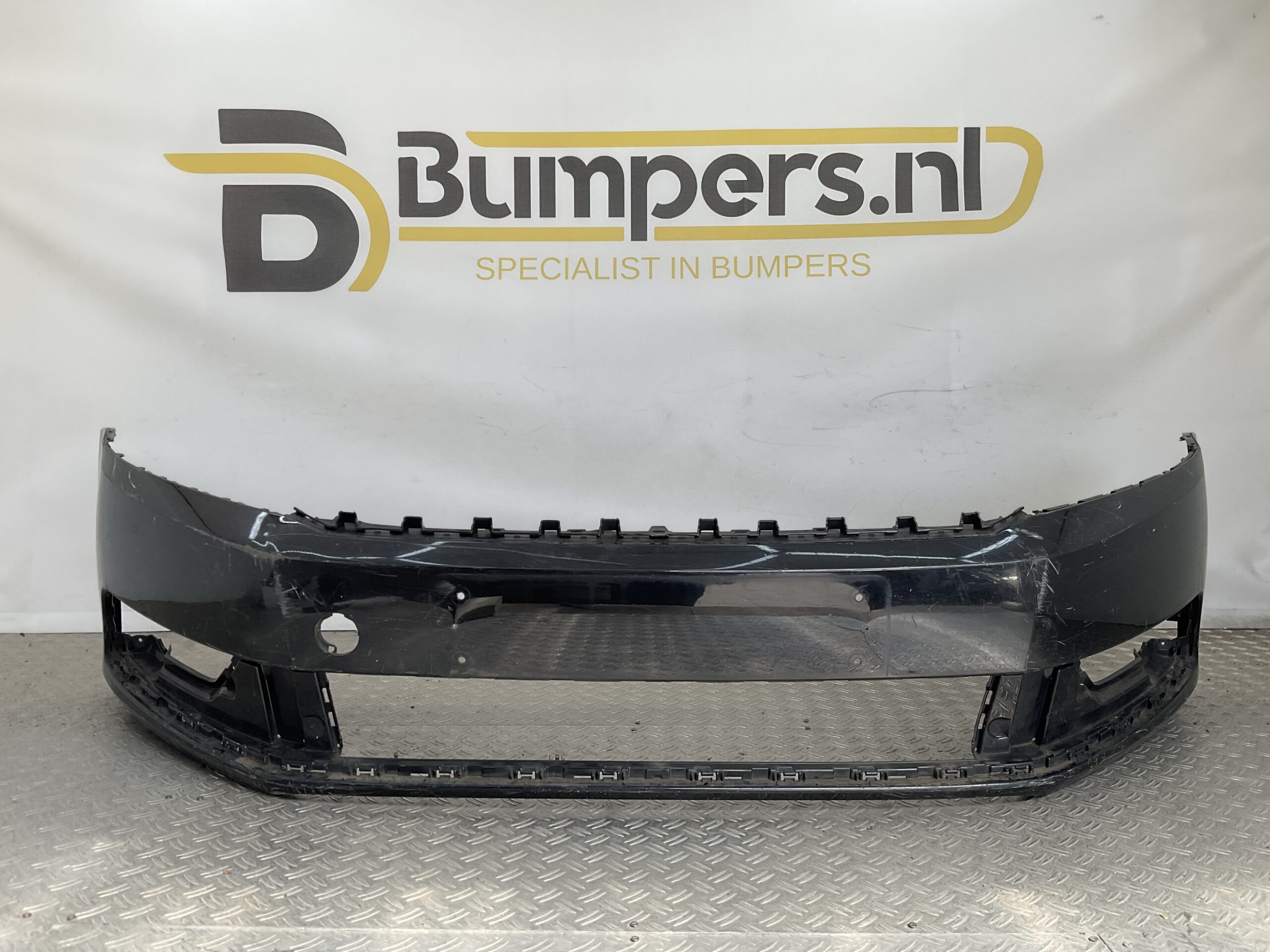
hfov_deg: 61.7
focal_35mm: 29
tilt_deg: -6.9
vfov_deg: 48.2
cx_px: 635
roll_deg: -1.6
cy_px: 476
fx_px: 1064
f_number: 1.8
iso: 16
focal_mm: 3
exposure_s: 1/358
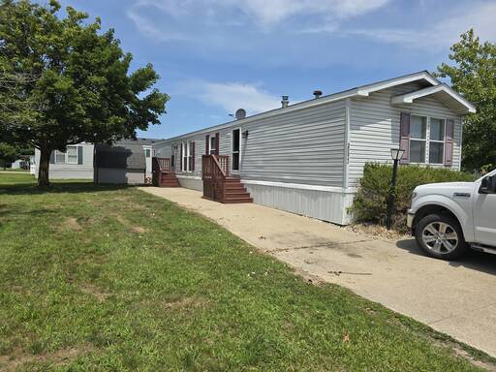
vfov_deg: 58.9
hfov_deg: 73.9
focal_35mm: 23
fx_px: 330
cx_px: 248
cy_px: 186
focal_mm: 6.3
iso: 12
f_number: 1.7
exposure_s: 1/1208
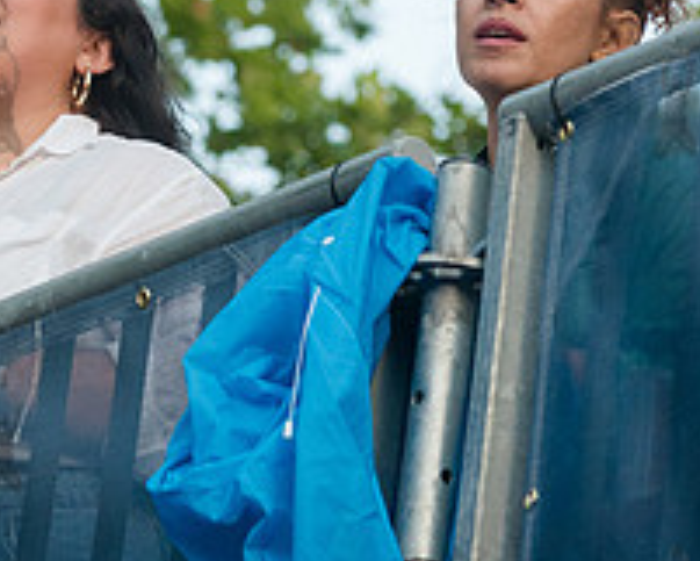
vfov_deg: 4.0
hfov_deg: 4.9
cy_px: 96
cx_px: 0
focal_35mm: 392
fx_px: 8125
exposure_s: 1/400
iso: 2500
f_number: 7.1
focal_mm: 145
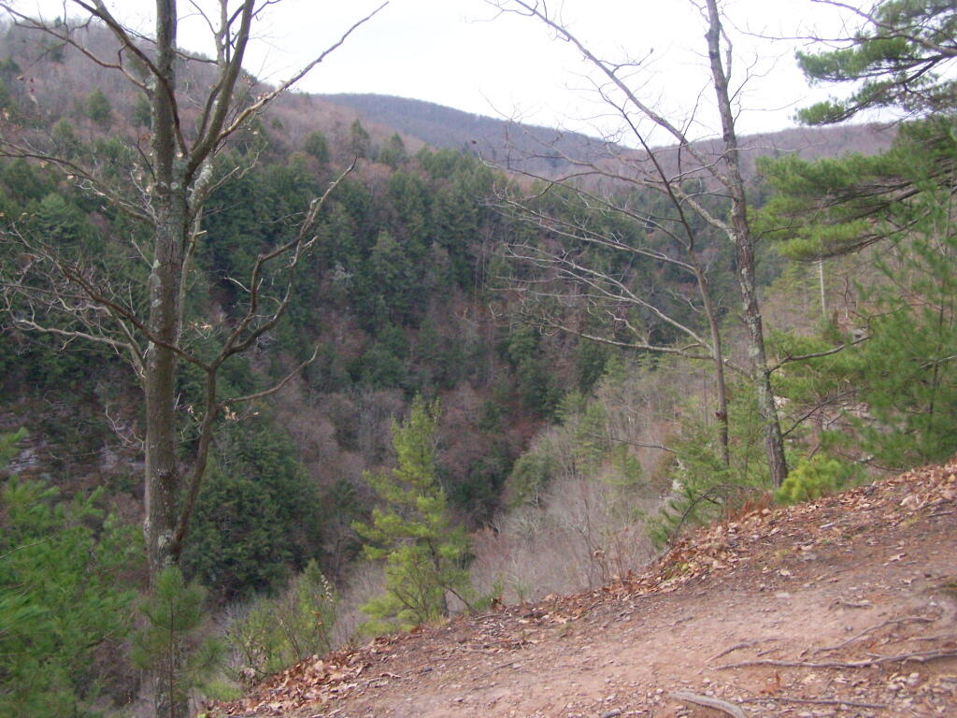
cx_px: 478
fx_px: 1106
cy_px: 359
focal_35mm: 40
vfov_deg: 36.0
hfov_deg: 46.8
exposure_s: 1/800
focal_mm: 6.7
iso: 400
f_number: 4
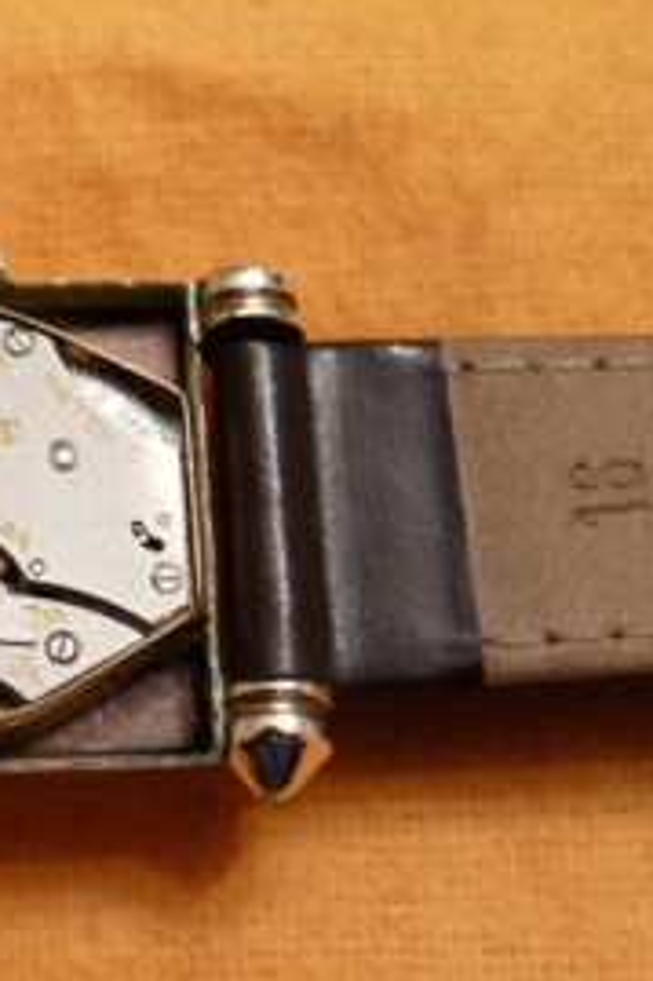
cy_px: 521
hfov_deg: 17.0
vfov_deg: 26.0
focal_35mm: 78
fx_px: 2125
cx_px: -44
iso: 400
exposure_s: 1/13
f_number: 3.2
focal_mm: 8
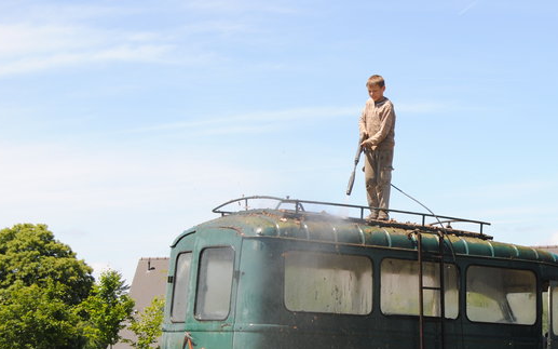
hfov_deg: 22.8
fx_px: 1369
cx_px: 418
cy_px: 238
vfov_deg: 14.5
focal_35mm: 90
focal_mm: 38
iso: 100
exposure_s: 1/200
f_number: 8
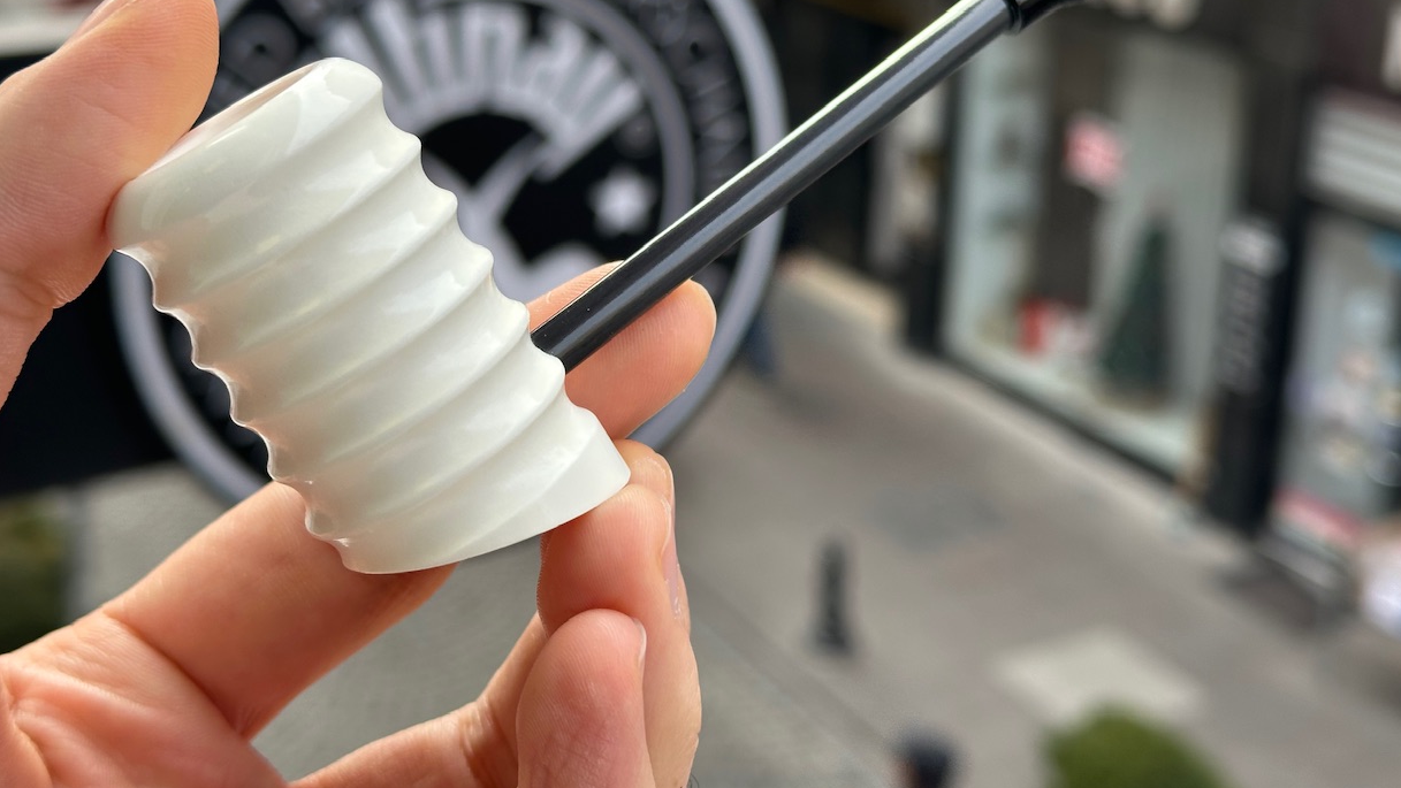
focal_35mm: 55
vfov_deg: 21.7
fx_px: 2044
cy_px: 242
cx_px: 699
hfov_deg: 37.8
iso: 64
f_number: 1.78
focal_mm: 6.86
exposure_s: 1/577
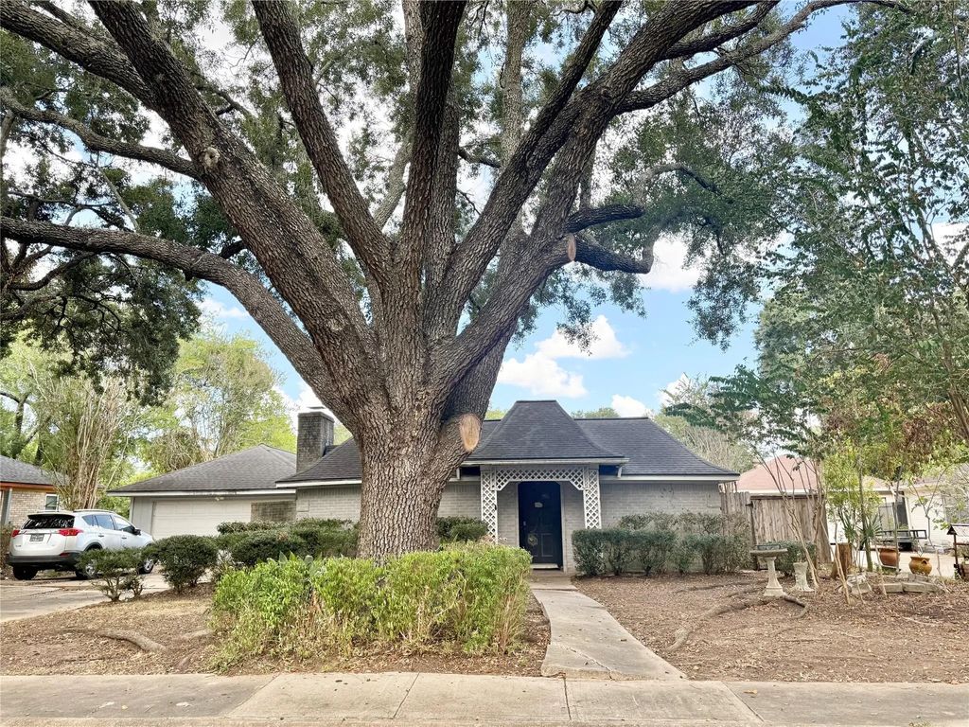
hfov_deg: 71.6
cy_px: 364
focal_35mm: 24
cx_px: 484
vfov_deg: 56.8
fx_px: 672
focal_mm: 6.76
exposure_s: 1/1060
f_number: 1.78
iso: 100
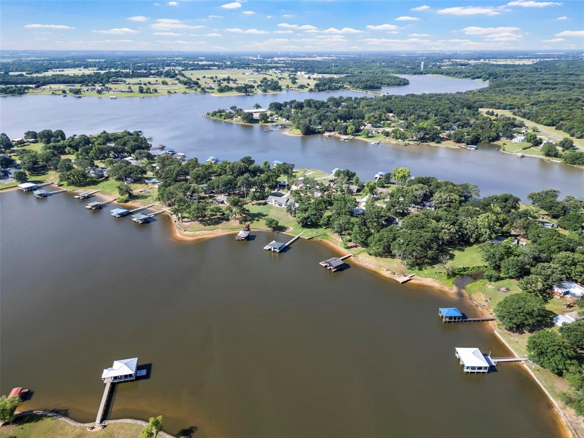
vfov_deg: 56.8
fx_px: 405
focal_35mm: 24
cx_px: 292
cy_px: 219
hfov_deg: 71.6
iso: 150
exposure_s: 1/2000
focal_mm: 6.72
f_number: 1.7
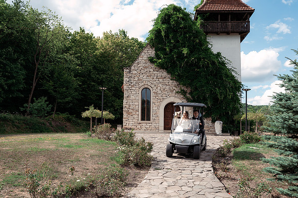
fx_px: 264
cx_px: 149
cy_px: 111
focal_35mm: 32
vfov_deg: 41.1
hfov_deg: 58.9
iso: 160
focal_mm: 28
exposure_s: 1/320
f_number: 5
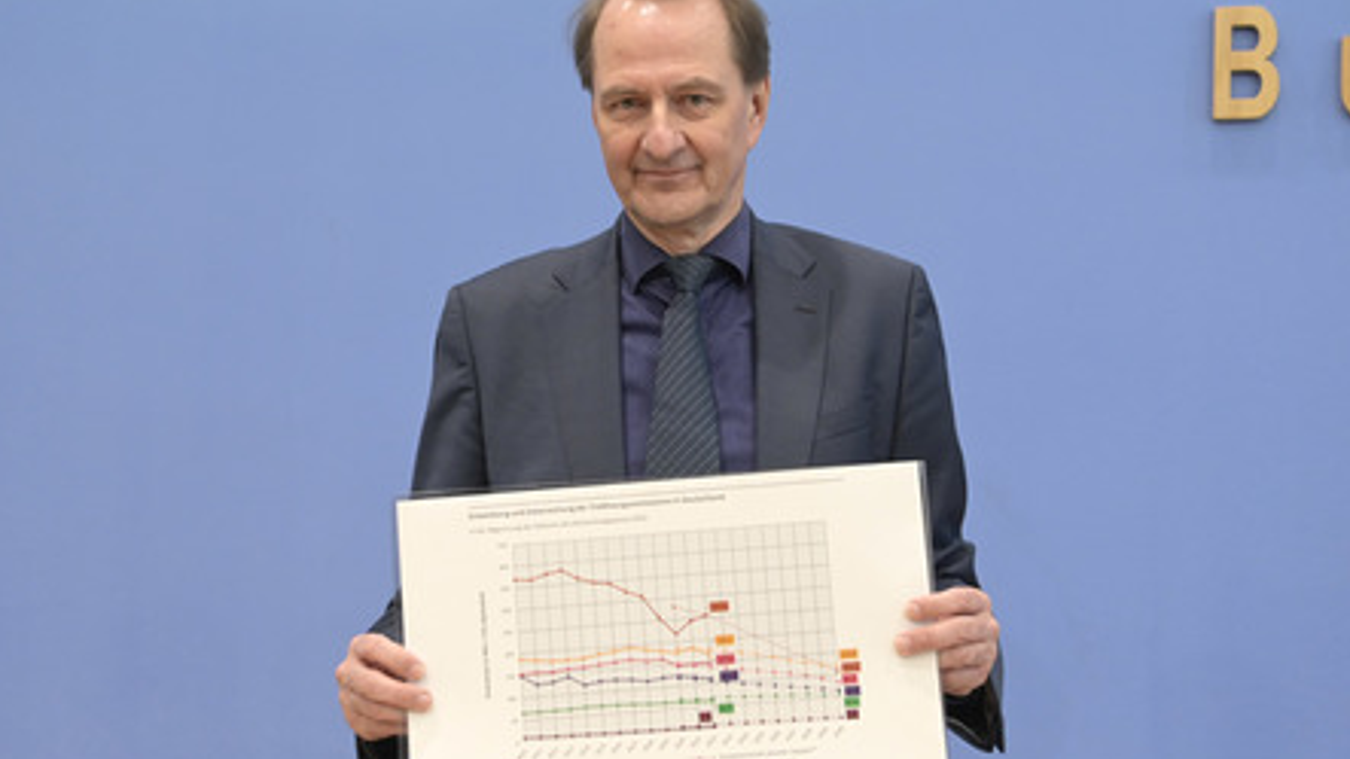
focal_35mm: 48
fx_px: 1718
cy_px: 381
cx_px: 675
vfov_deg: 24.9
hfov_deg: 42.9
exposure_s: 1/400
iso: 4000
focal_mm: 45
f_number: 5.6
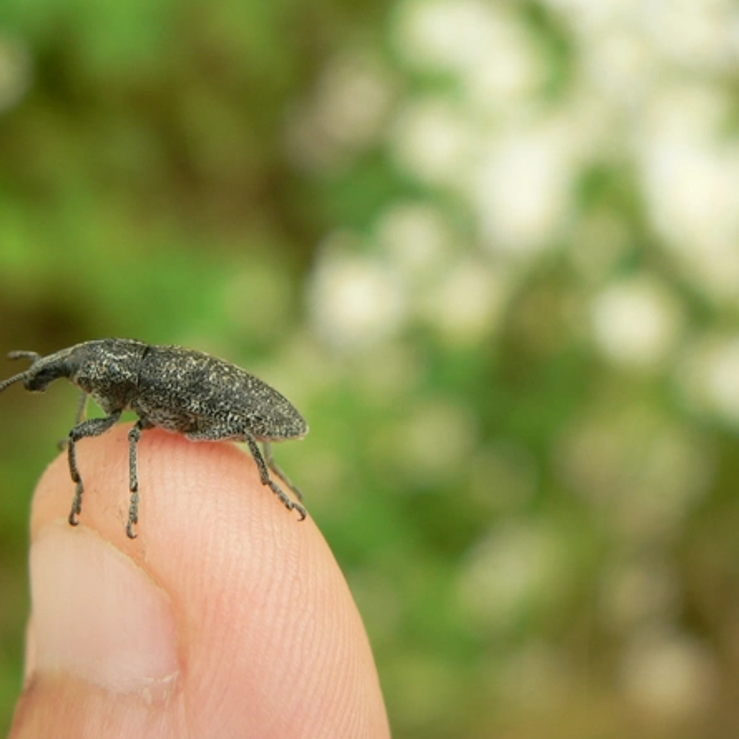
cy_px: 379
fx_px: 2150
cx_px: 209
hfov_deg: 19.4
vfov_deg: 19.5
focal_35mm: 89
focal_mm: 11.6
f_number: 3.7
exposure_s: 1/100
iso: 80
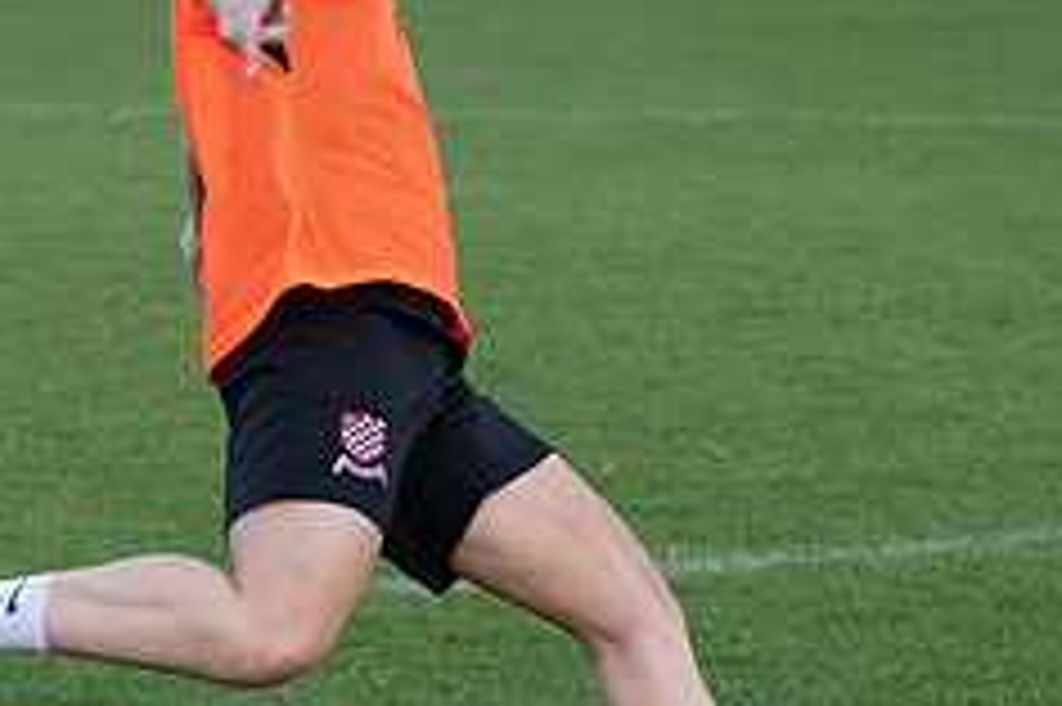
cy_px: 216
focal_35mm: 258
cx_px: 4
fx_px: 7605
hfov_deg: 7.9
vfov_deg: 5.3
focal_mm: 70
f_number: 3.2
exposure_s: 1/800
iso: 1000
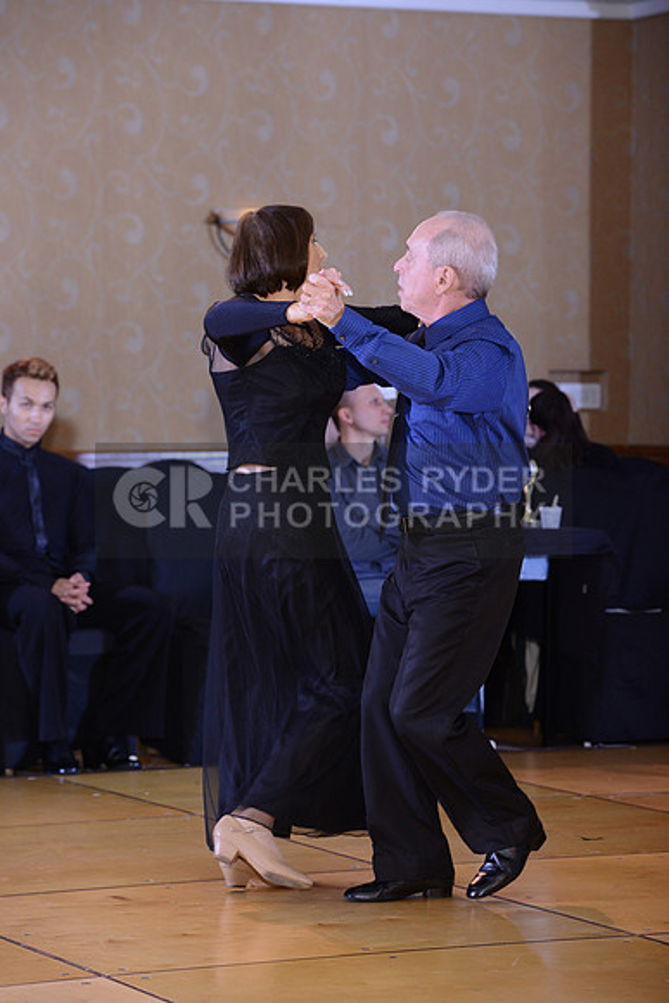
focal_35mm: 130
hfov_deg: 10.6
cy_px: 502
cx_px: 334
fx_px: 3621
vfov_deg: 15.8
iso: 1600
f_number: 5.6
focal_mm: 130
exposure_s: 1/250
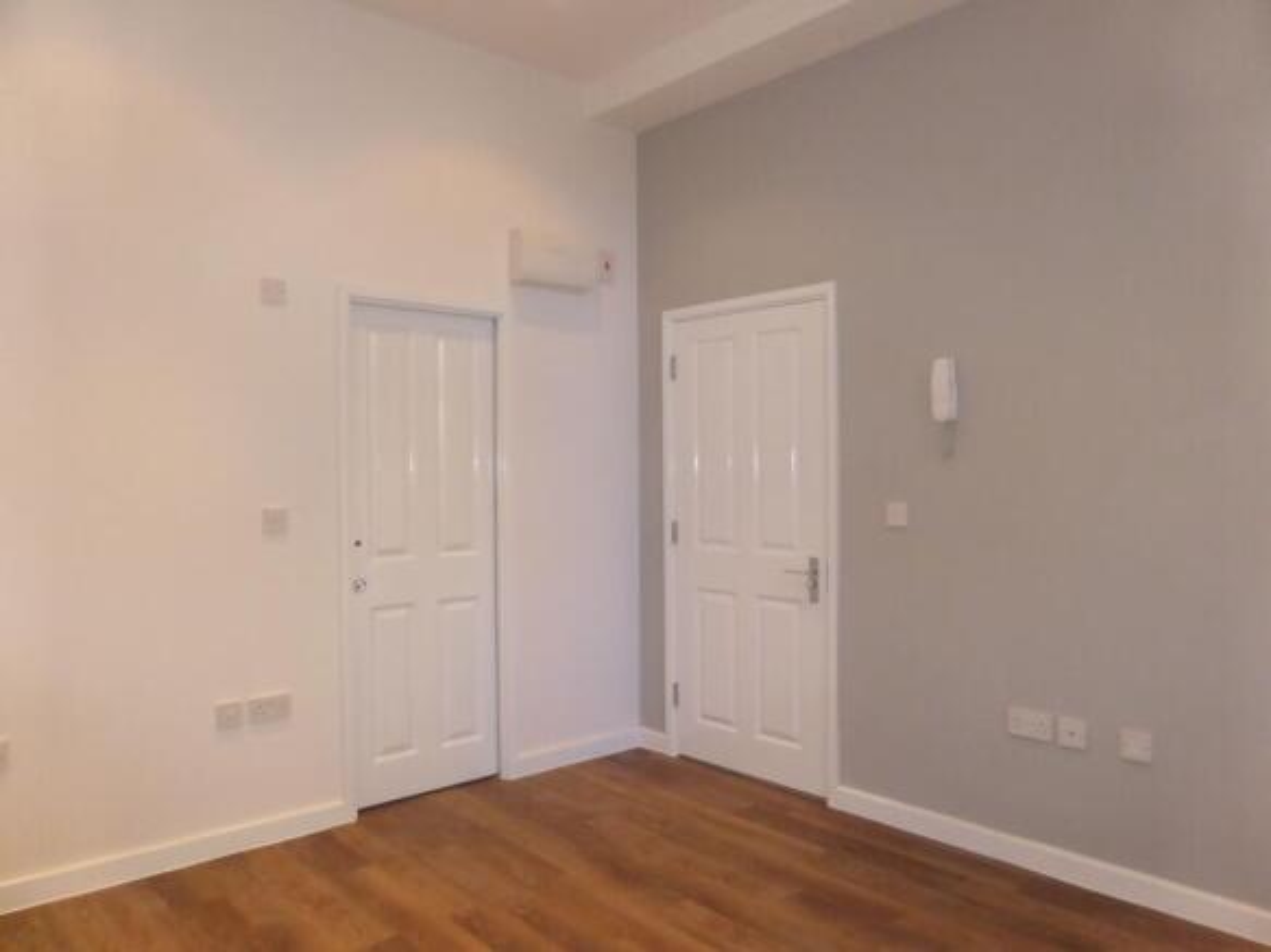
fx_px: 918
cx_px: 636
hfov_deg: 69.4
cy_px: 476
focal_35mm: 25
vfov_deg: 54.9
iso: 500
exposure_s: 1/60
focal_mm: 4.3
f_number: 3.3
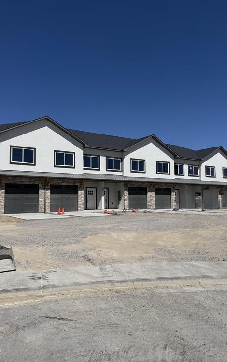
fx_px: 257
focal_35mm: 26
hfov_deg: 47.6
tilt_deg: +3.0
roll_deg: -1.8
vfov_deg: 70.4
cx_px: 101
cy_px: 180
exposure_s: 1/10309
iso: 80
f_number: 1.78
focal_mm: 6.76
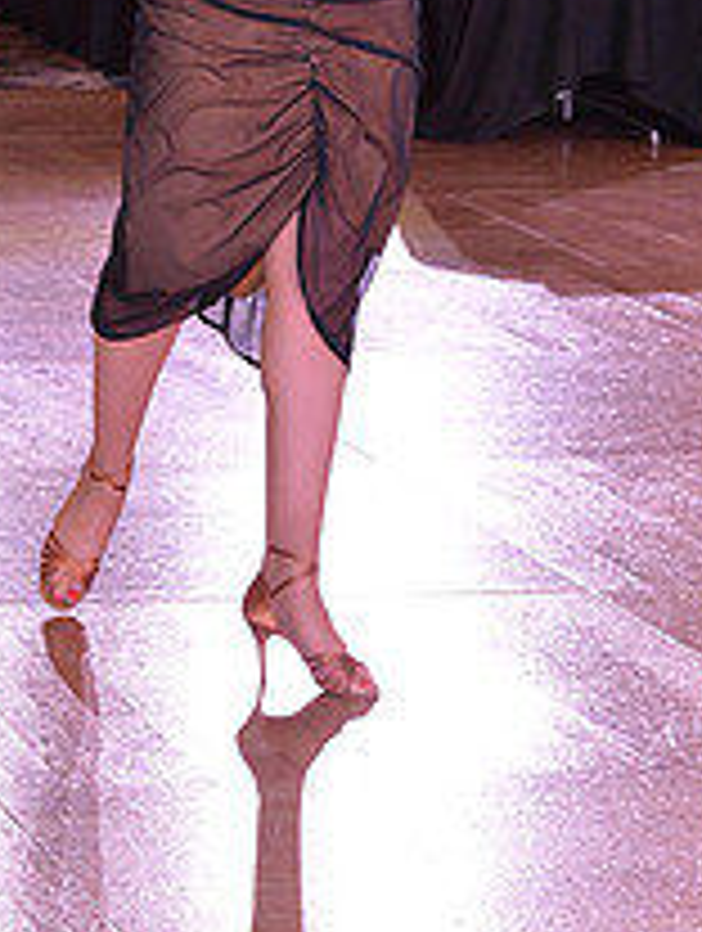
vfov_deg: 8.5
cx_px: 83
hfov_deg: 6.4
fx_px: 6227
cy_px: -171
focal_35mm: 231
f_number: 6.3
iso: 2000
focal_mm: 86
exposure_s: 1/250
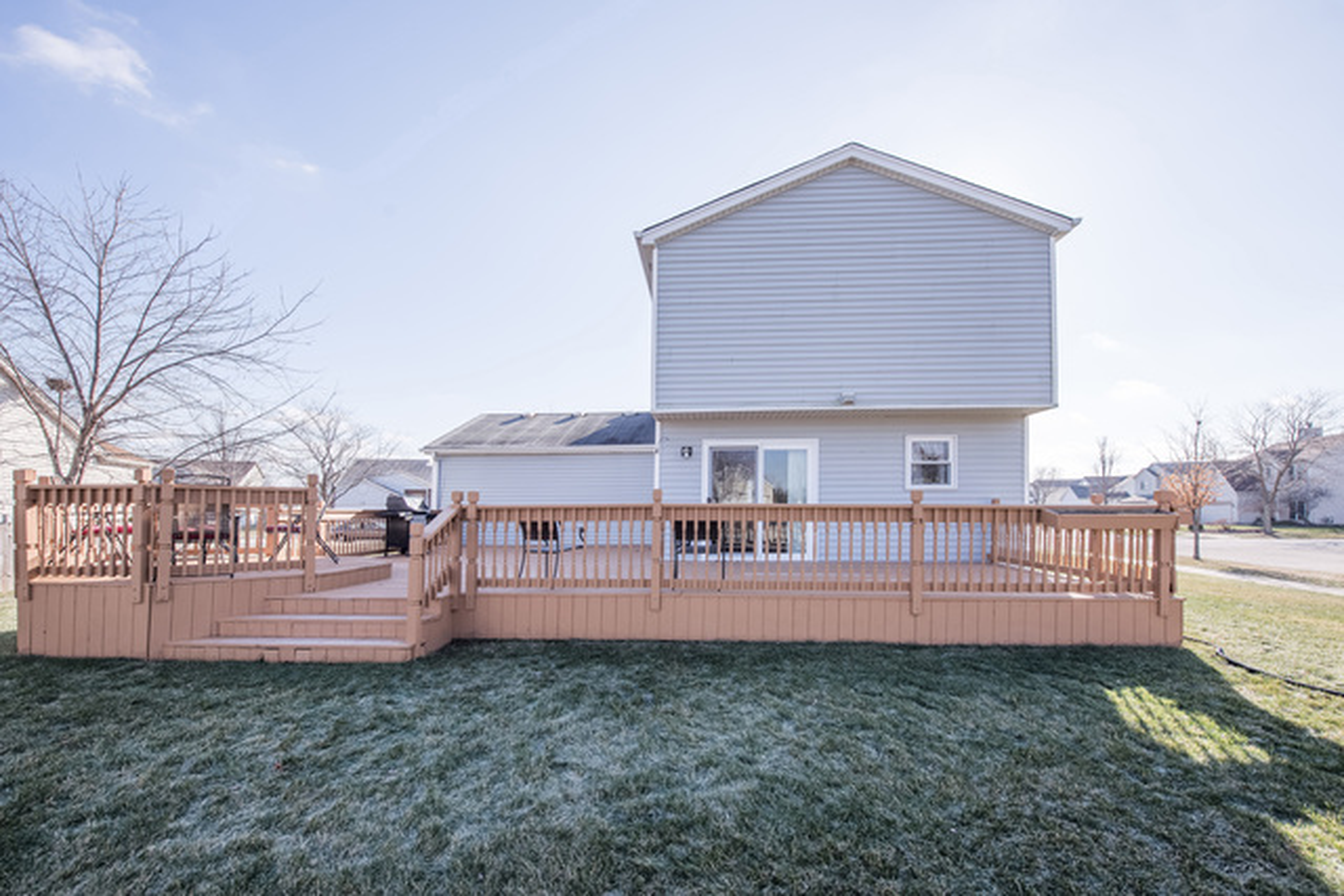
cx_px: 672
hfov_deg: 104.2
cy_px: 448
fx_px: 523
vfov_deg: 81.2
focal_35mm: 14
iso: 100
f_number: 8
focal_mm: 14
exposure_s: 1/250
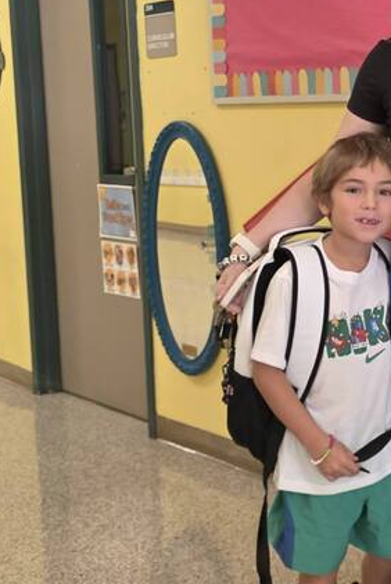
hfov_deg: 21.7
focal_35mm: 58
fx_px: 943
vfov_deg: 34.4
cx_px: 473
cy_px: 252
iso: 500
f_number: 1.7
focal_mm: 6.3
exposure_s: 1/120
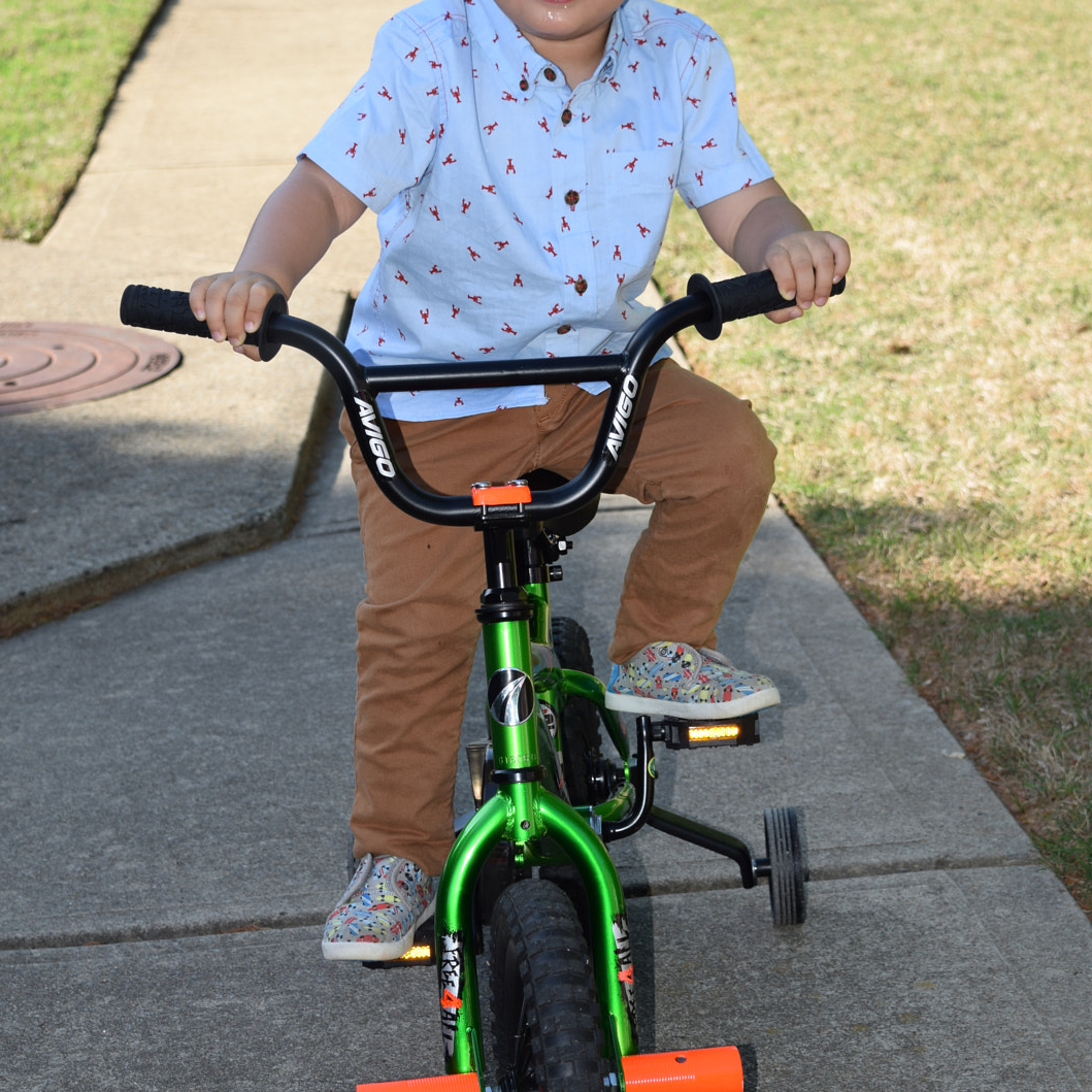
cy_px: 444
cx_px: 545
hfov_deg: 20.0
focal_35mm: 87
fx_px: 3092
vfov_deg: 20.0
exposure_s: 1/160
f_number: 6.3
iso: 100
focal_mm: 45
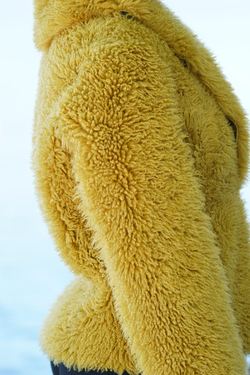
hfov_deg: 7.3
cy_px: 152
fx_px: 1958
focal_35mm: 188
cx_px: 161
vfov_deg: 10.9
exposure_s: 1/250
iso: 160
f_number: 2.8
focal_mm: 104
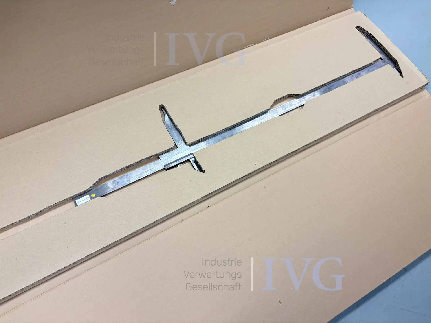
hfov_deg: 67.3
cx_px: 216
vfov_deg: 53.1
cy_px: 162
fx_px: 324
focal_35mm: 26
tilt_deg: -64.1
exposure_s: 1/100
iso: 80
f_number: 1.6
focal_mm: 5.96
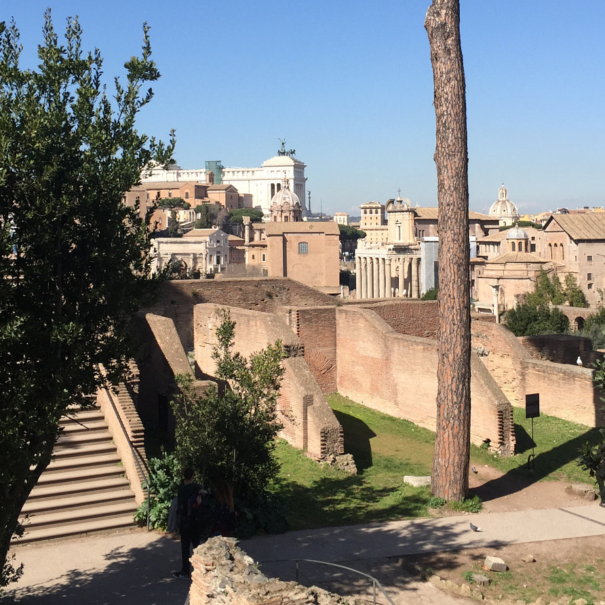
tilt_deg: +4.3
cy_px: 193
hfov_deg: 36.8
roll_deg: +1.8
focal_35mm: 46
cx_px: 319
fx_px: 910
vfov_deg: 36.4
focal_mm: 4.15
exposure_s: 1/1799
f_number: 2.2
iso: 32
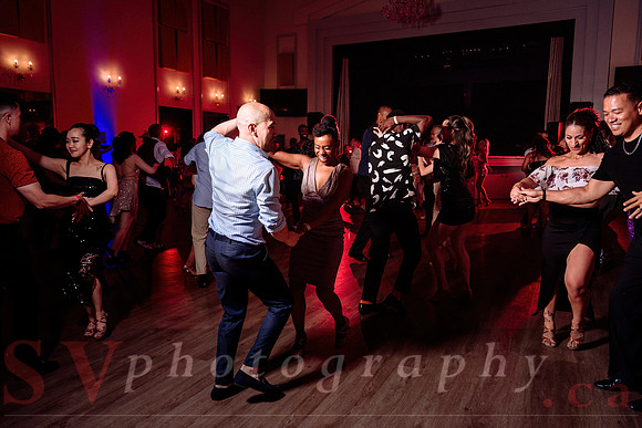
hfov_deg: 62.1
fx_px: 533
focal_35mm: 30
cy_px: 214
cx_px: 321
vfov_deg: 43.8
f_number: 3.2
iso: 800
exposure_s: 1/100
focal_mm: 29
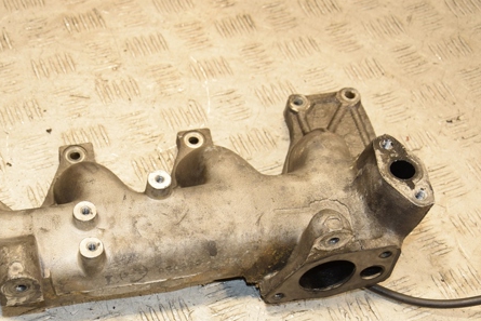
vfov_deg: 19.7
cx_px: 160
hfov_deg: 29.0
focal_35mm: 69
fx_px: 922
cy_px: 209
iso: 800
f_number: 5.6
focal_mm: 32
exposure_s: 1/200
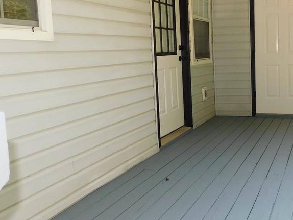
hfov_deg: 42.5
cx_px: 256
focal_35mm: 41
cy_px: 76
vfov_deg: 34.9
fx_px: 347
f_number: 3
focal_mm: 4
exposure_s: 1/200
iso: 125
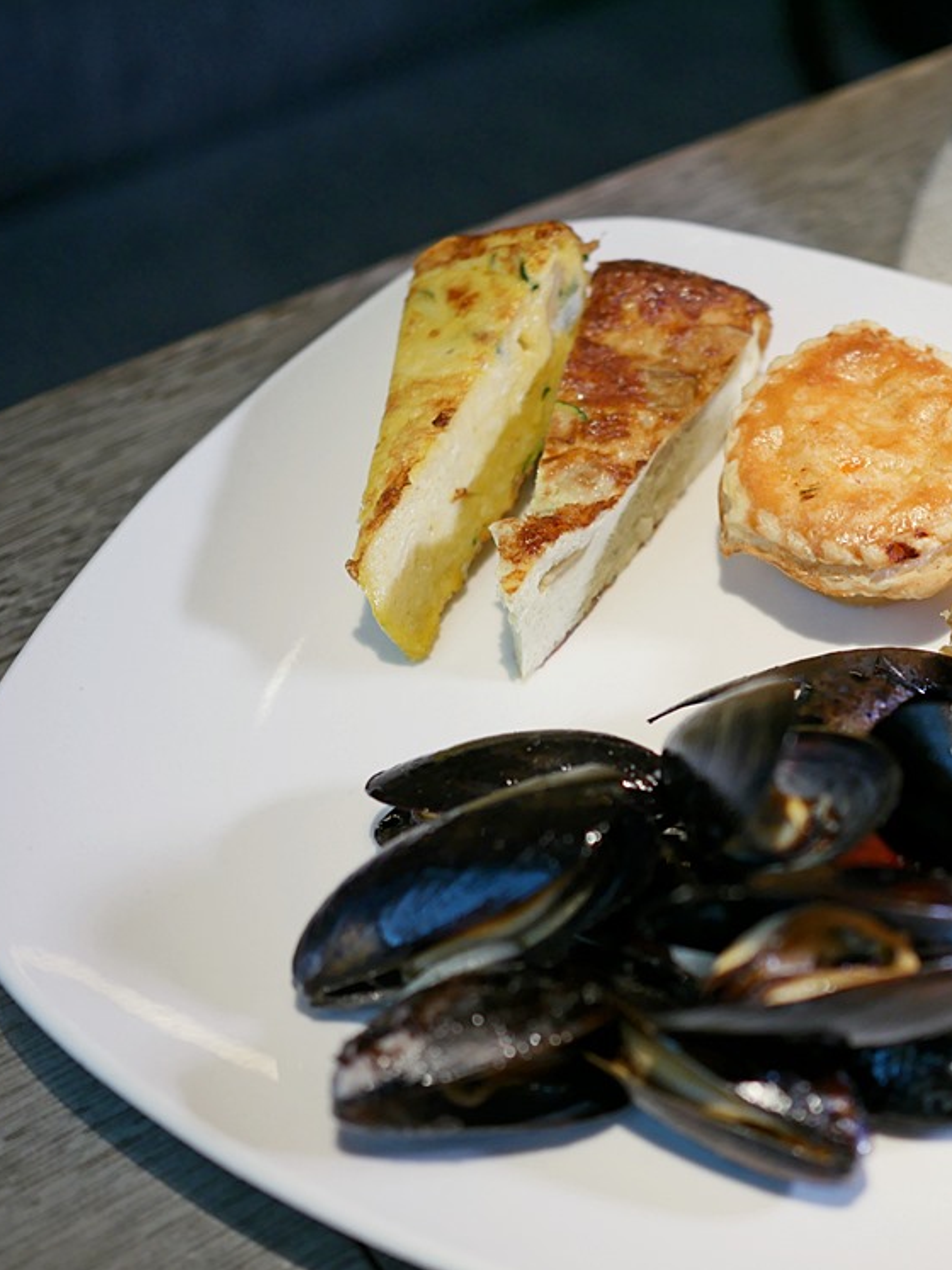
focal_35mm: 67
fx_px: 2458
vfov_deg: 29.0
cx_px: 801
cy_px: 637
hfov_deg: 21.6
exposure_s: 1/60
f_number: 1.8
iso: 200
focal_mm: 25
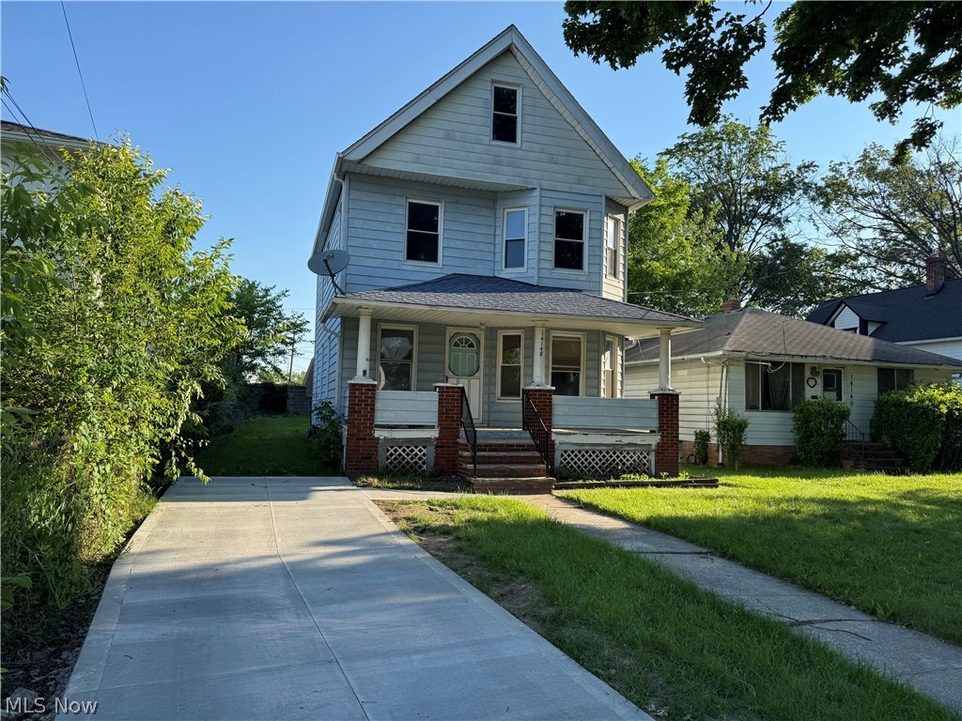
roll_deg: -1.4
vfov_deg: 56.8
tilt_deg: +4.0
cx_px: 481
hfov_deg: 71.6
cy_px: 360
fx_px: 667
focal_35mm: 24
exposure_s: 1/1597
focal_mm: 6.76
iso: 80
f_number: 1.78
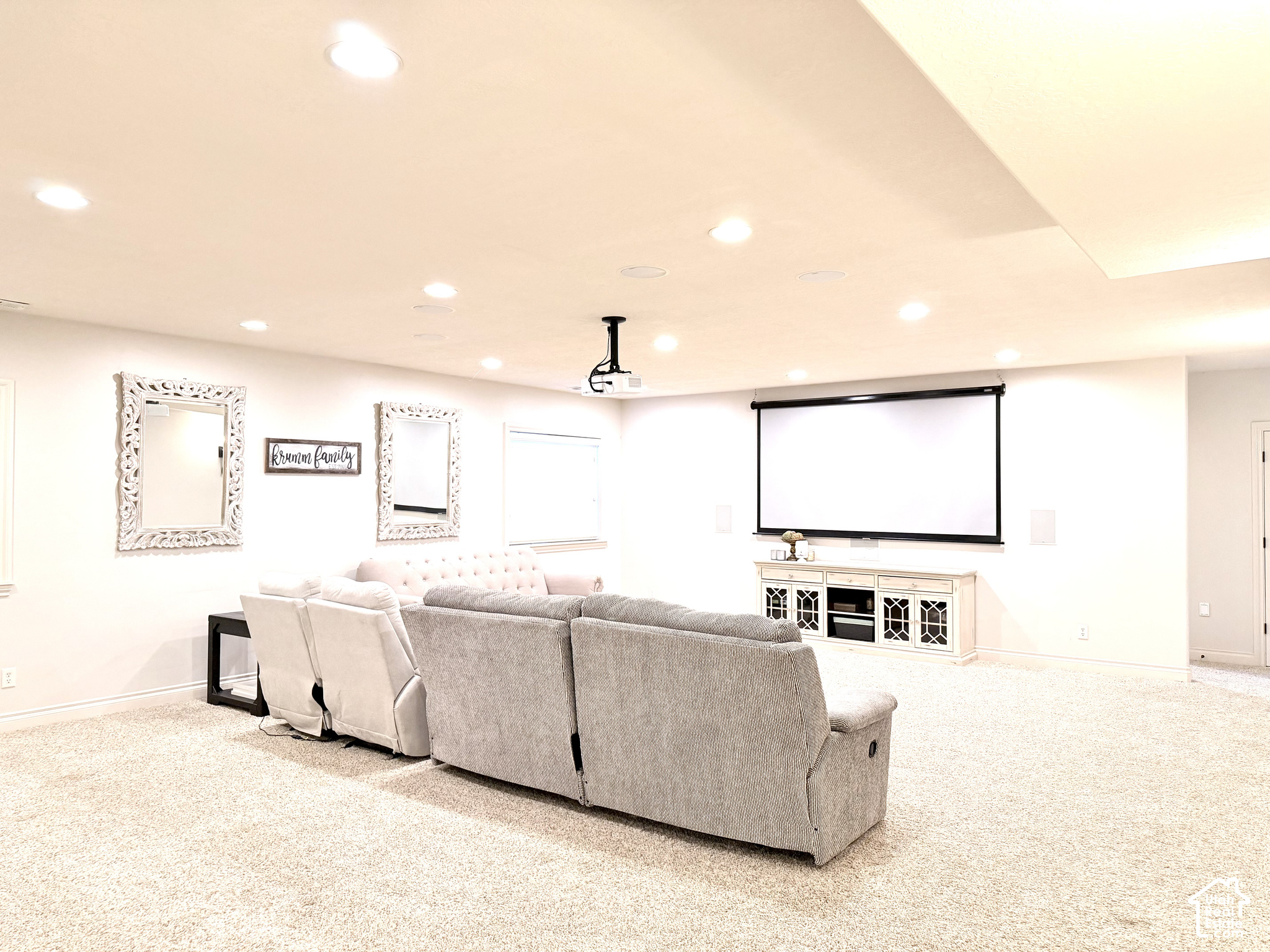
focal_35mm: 24
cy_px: 476
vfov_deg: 56.8
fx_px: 881
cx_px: 635
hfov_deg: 71.6
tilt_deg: +0.8
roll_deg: +0.4
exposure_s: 1/60
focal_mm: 6.76
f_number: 1.78
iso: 250
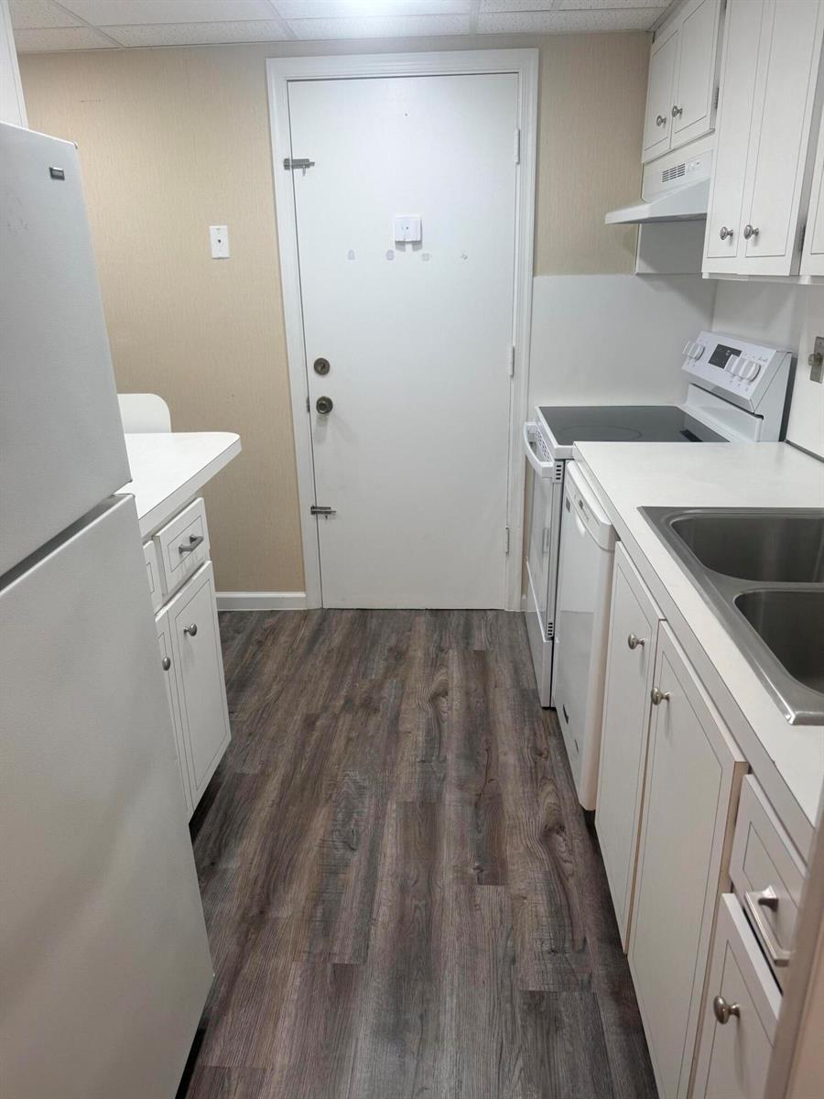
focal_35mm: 24
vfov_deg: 71.6
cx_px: 412
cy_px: 550
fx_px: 762
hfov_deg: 56.8
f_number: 1.78
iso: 80
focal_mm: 6.76
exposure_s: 1/120
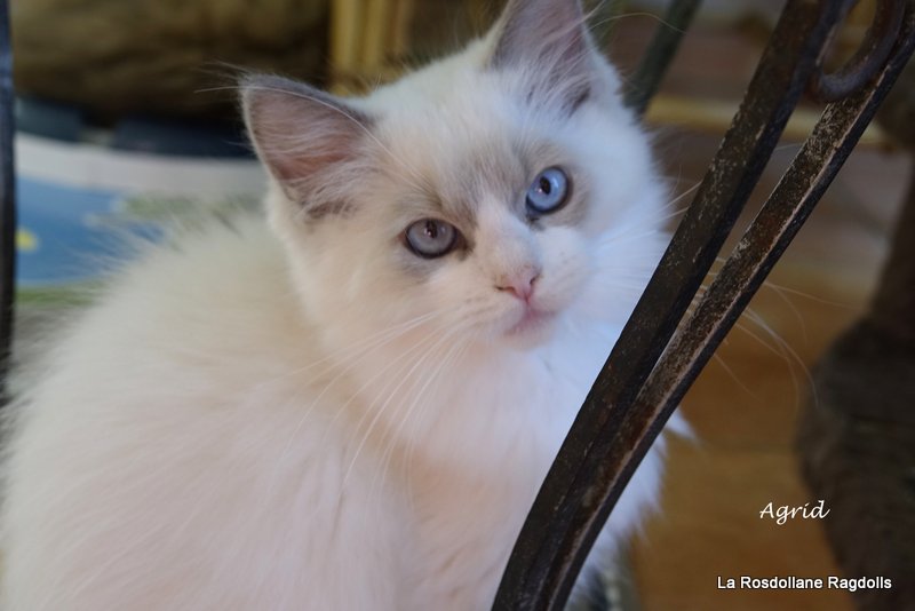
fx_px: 1424
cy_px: 306
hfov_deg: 35.6
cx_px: 458
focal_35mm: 56
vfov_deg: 24.2
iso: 320
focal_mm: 20.49
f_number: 3.5
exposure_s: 1/60
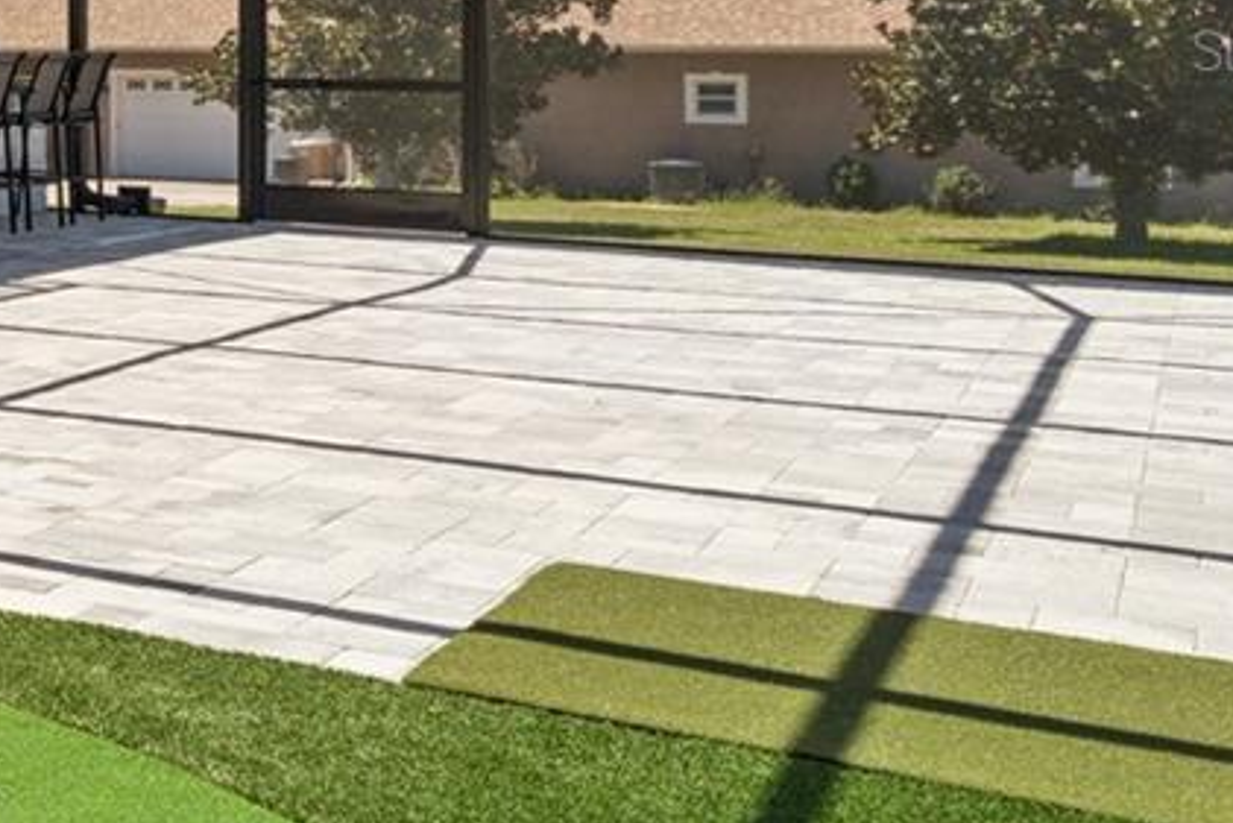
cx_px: -890
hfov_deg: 22.5
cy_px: 50
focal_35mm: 60
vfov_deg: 22.0
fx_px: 2057
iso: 100
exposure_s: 1/100
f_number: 11
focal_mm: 15.8
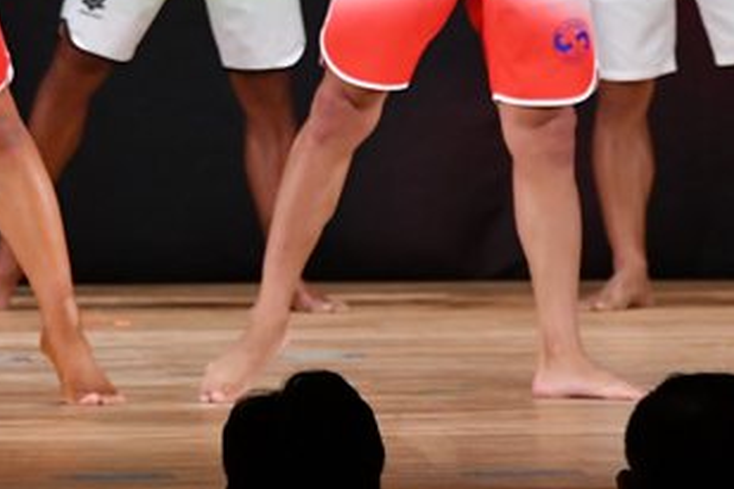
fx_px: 12253
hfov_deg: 3.4
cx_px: 46
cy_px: -107
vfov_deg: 2.3
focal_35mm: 601
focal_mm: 160
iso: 3200
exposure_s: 1/400
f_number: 5.6
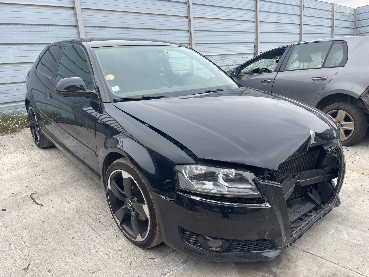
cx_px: 184
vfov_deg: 53.1
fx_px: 277
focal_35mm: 26
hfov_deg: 67.3
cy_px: 138
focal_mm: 4.2
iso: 32
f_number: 1.6
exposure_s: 1/602
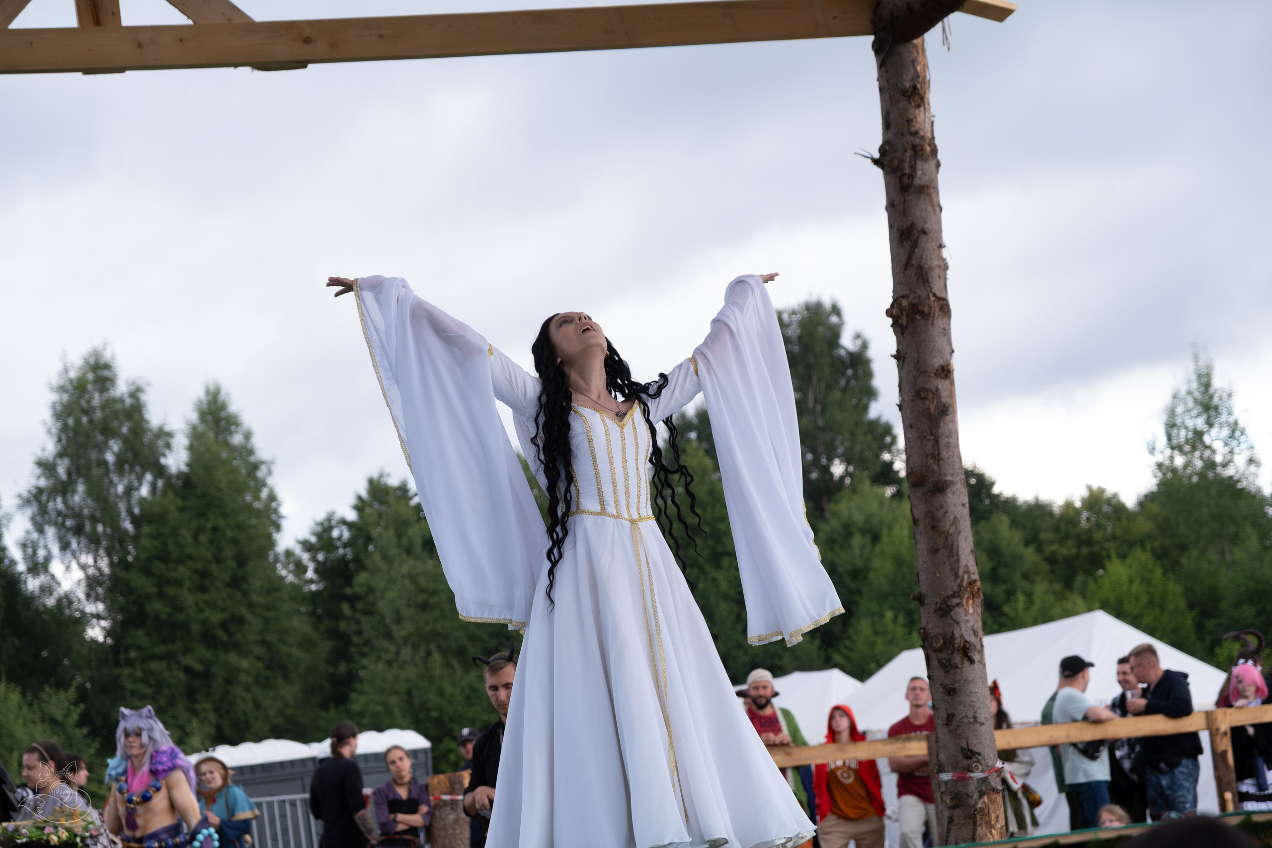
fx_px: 2933
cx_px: 636
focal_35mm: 83
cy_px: 424
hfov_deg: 24.5
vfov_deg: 16.5
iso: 800
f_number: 3.6
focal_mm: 55
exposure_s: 1/1000
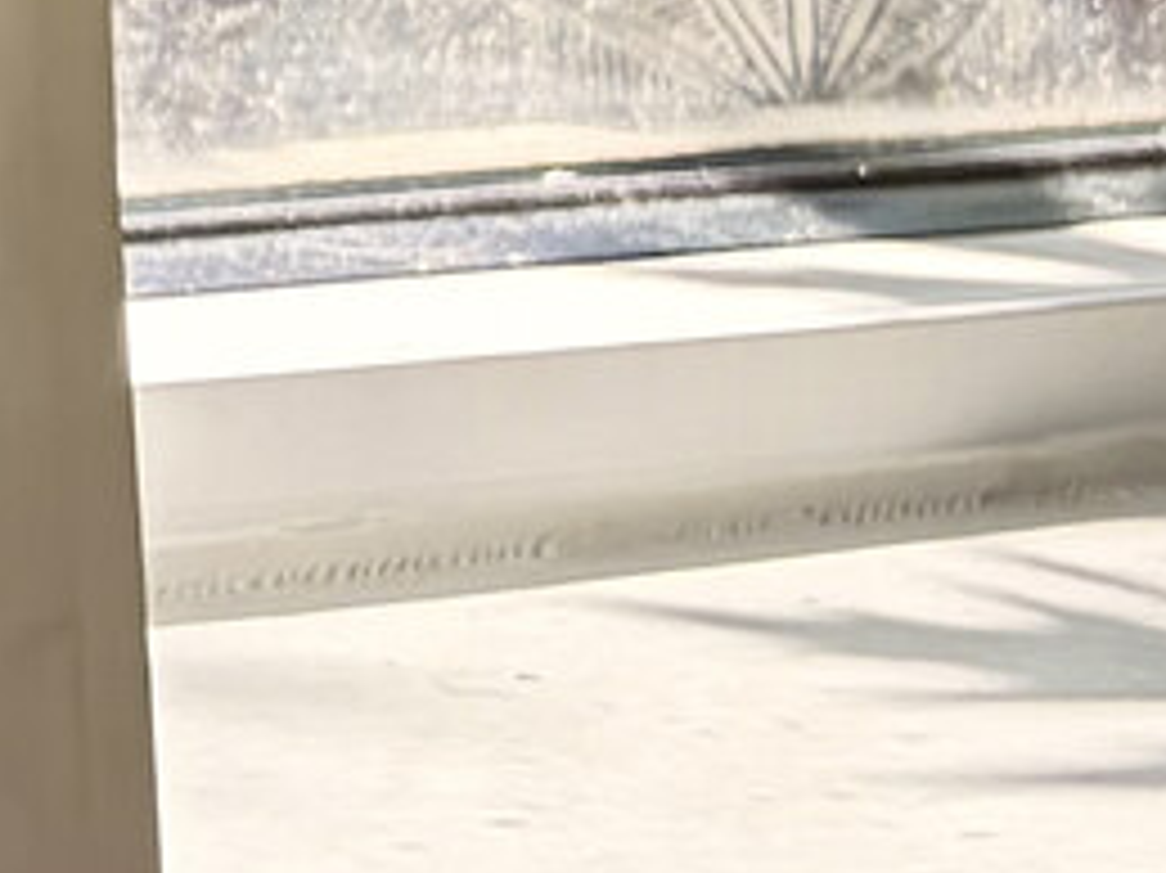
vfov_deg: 7.1
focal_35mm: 201
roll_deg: +1.5
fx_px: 6767
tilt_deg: -0.1
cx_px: -2638
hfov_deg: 8.0
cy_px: -999
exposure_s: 1/173
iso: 50
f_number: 1.6
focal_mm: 5.96
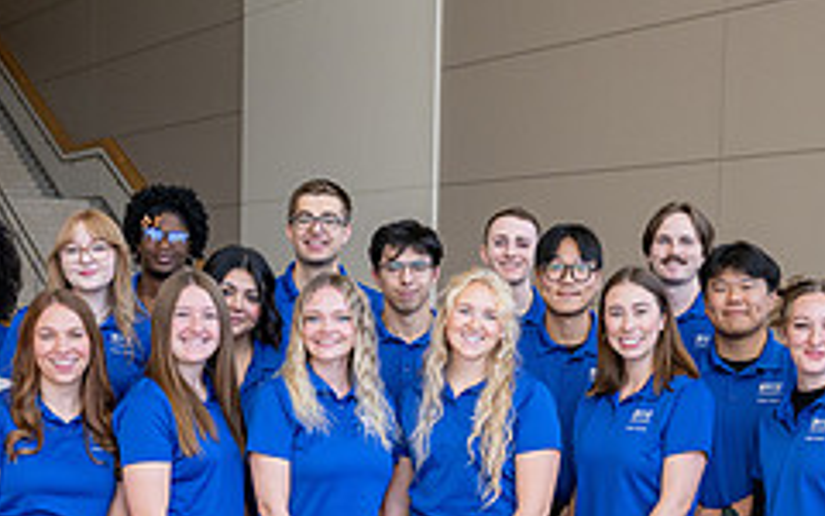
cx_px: 376
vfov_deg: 18.2
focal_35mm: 71
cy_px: 403
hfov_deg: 29.0
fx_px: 1596
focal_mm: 26
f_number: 5
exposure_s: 1/250
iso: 400
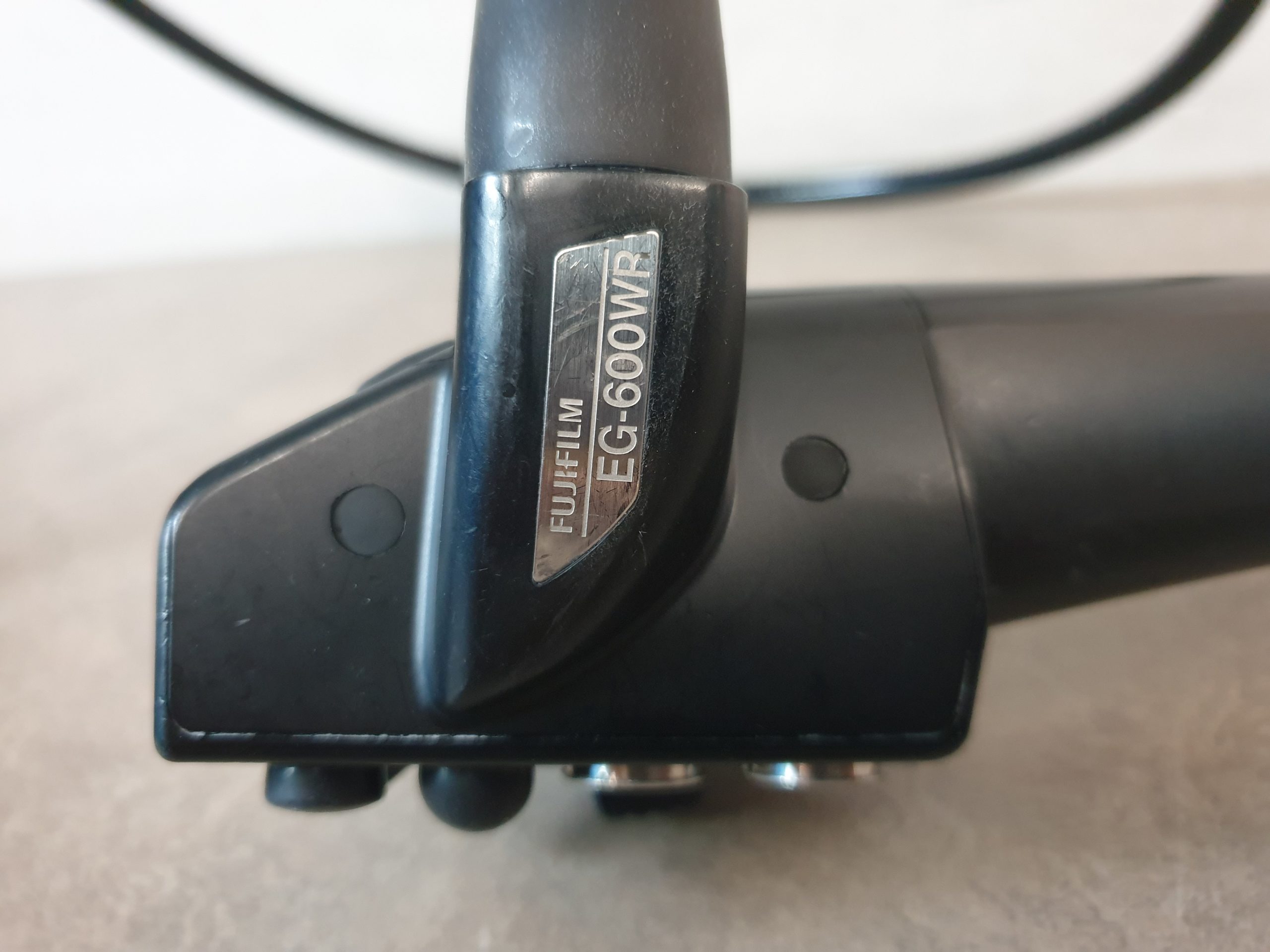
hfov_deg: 67.3
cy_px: 476
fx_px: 954
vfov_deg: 53.1
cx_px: 635
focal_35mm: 26
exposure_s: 1/50
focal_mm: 4.3
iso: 400
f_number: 1.5
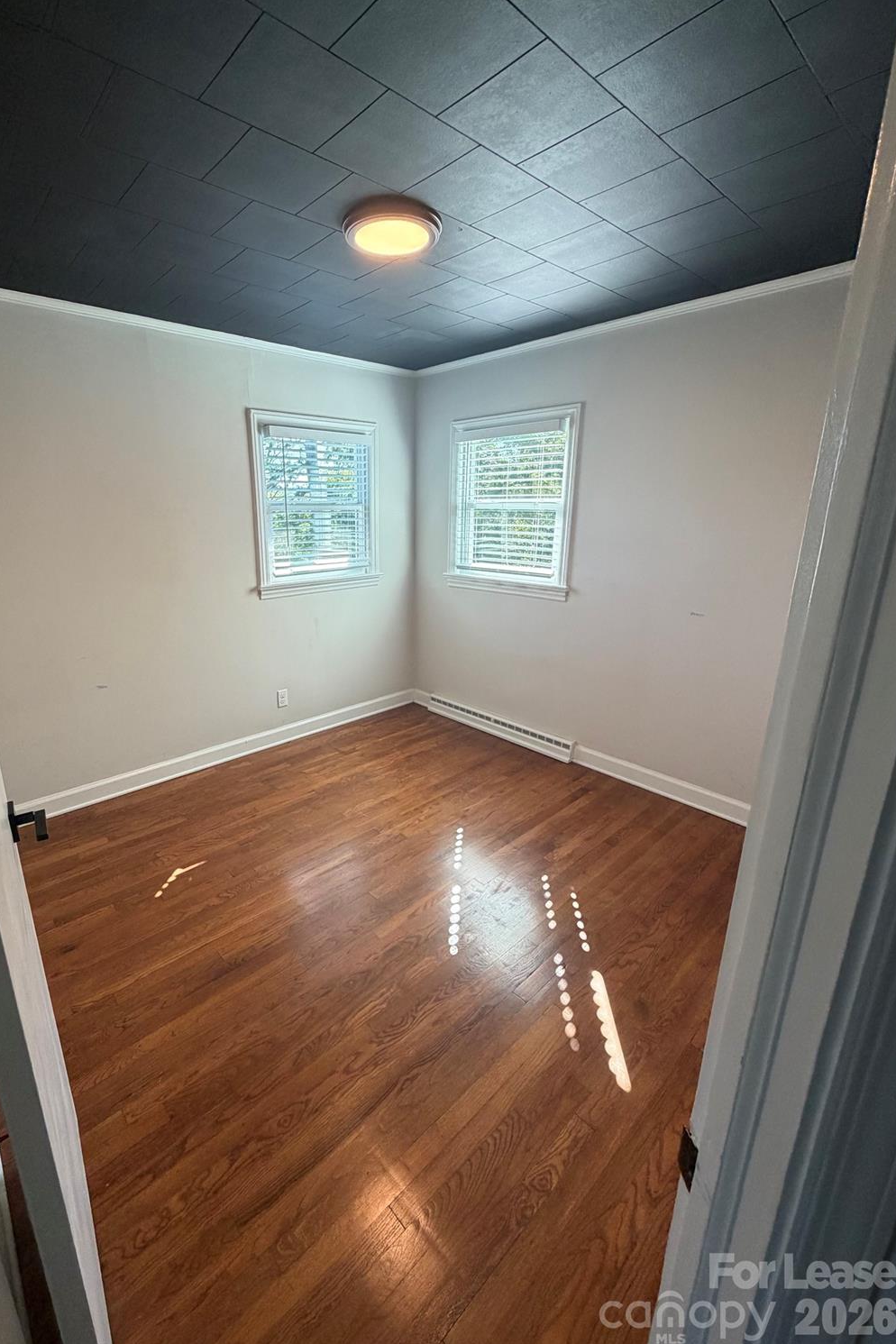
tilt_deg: -15.9
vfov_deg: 100.4
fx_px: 560
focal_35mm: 15
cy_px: 661
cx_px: 385
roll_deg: +0.7
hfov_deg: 76.9
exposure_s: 1/120
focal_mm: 2.22
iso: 200
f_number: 2.2
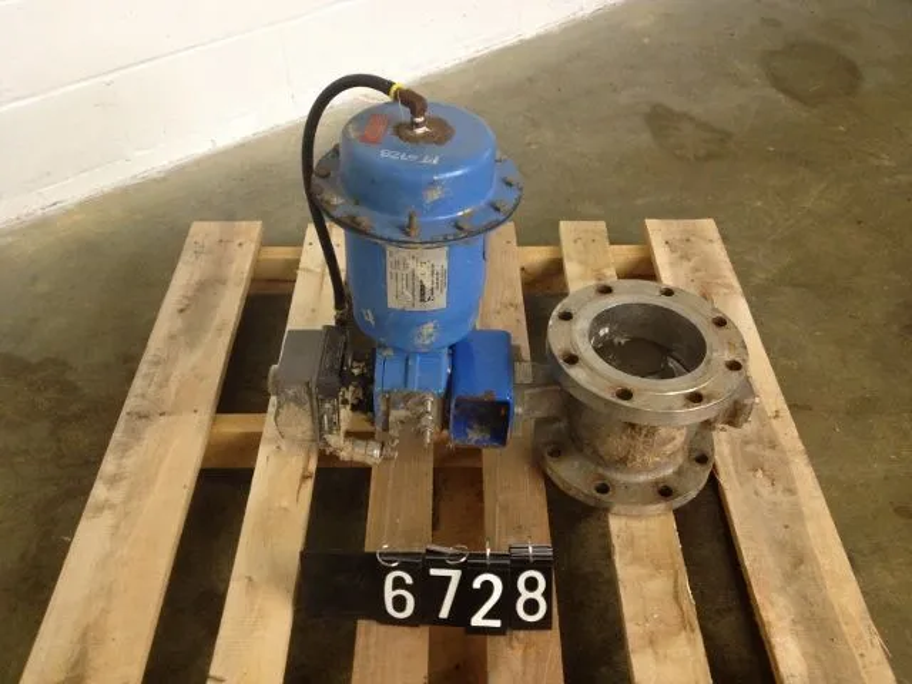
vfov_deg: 40.7
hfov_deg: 52.6
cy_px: 342
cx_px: 456
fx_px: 922
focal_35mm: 35
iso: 250
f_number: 2.4
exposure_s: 1/20
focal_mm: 4.28
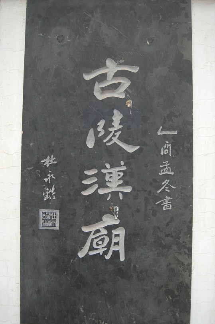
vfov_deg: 62.0
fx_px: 269
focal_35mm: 30
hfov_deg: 43.5
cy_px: 162
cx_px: 108
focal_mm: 20
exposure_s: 1/60
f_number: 4
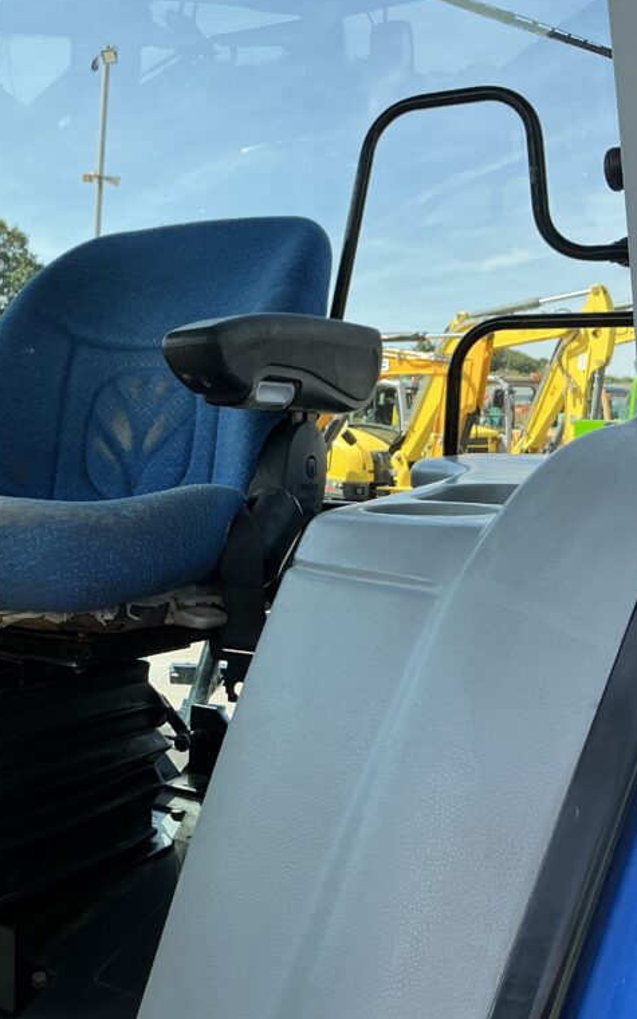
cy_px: 505
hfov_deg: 31.1
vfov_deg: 49.3
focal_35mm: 40
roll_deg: -1.4
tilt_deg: -3.3
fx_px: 1111
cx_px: 121
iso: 25
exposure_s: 1/509
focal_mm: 3
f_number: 1.8
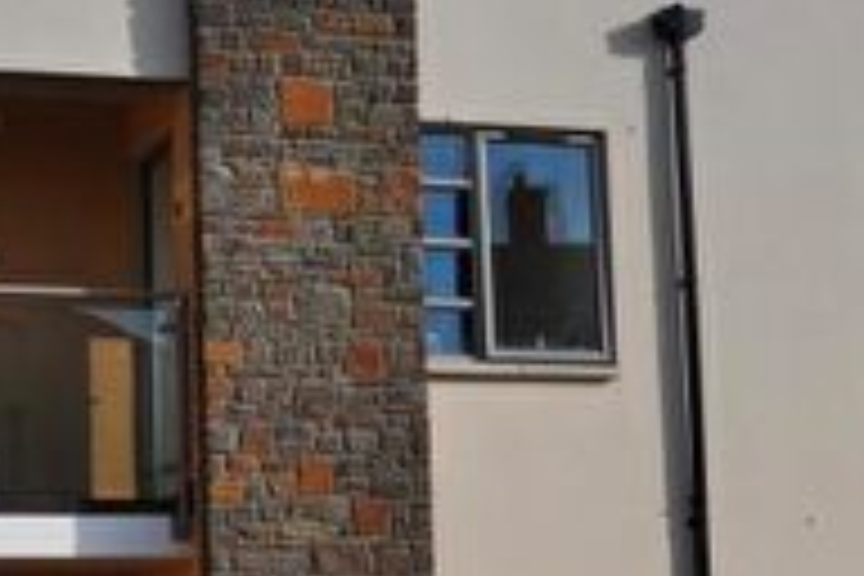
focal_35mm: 120
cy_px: 380
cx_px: 324
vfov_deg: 11.4
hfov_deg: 17.0
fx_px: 2880
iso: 200
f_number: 10
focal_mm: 22
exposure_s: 1/400
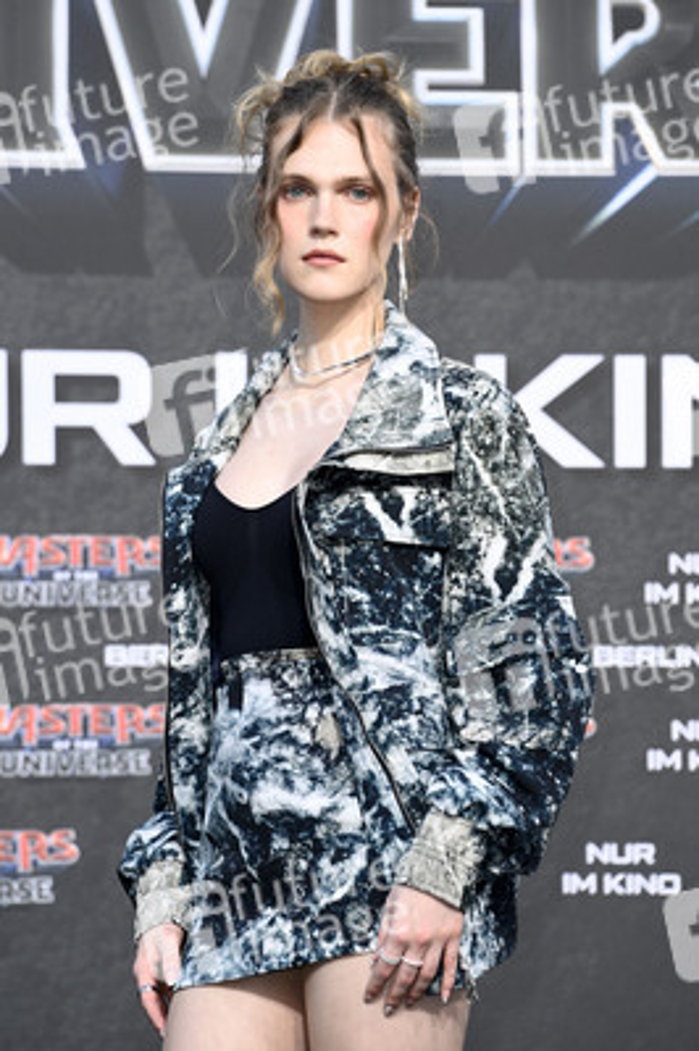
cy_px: 526
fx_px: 5251
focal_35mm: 180
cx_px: 350
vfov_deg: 11.4
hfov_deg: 7.6
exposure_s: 1/250
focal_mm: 180
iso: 250
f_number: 6.3
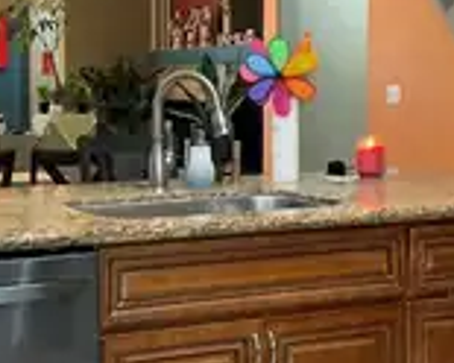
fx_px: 981
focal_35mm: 73
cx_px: 117
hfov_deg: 25.8
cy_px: 129
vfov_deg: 20.9
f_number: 1.8
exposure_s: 1/60
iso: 250
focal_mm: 3
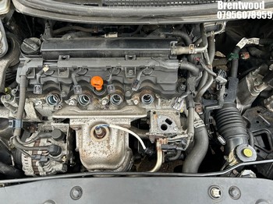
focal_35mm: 26
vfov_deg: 53.0
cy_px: 102
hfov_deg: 67.3
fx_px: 205
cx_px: 136
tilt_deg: -63.1
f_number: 1.5
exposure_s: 1/103
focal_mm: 5.7
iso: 125
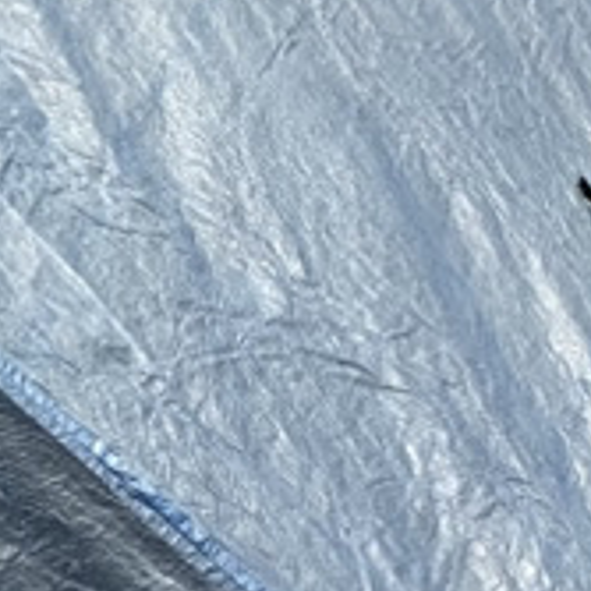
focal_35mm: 165
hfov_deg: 10.0
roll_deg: -1.3
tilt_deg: -29.6
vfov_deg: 10.6
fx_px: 3187
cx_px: -460
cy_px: 152
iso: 64
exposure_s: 1/50
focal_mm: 4.25
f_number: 1.8
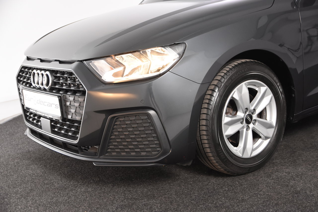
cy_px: 106
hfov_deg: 38.9
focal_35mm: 51
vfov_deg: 26.5
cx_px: 159
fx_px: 450
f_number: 4.5
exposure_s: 1/80
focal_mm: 34
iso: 1600
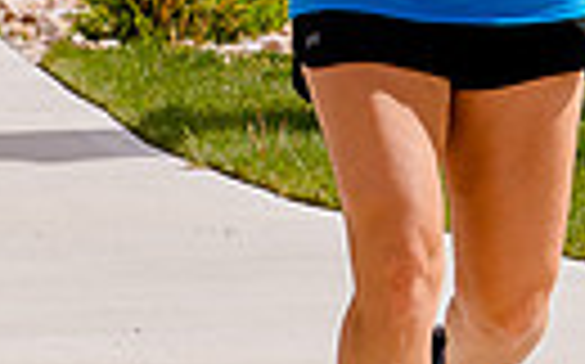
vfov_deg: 2.2
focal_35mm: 603
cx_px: 372
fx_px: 9605
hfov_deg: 3.5
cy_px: -338
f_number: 8
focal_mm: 75
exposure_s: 1/500
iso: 200
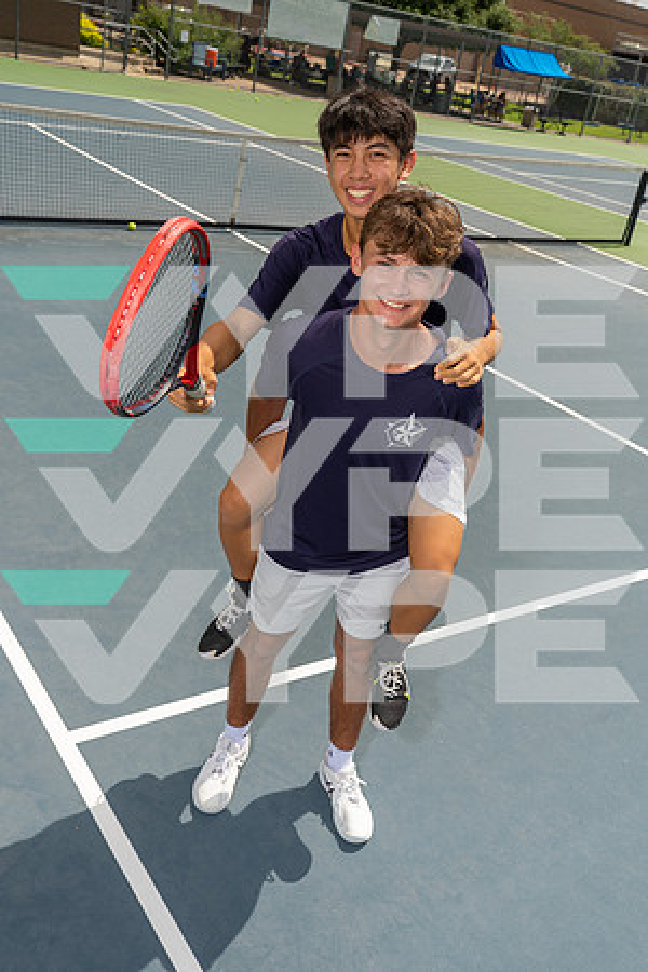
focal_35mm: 34
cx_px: 324
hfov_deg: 38.9
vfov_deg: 55.8
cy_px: 486
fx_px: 918
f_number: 8
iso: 100
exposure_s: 1/250
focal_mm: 34
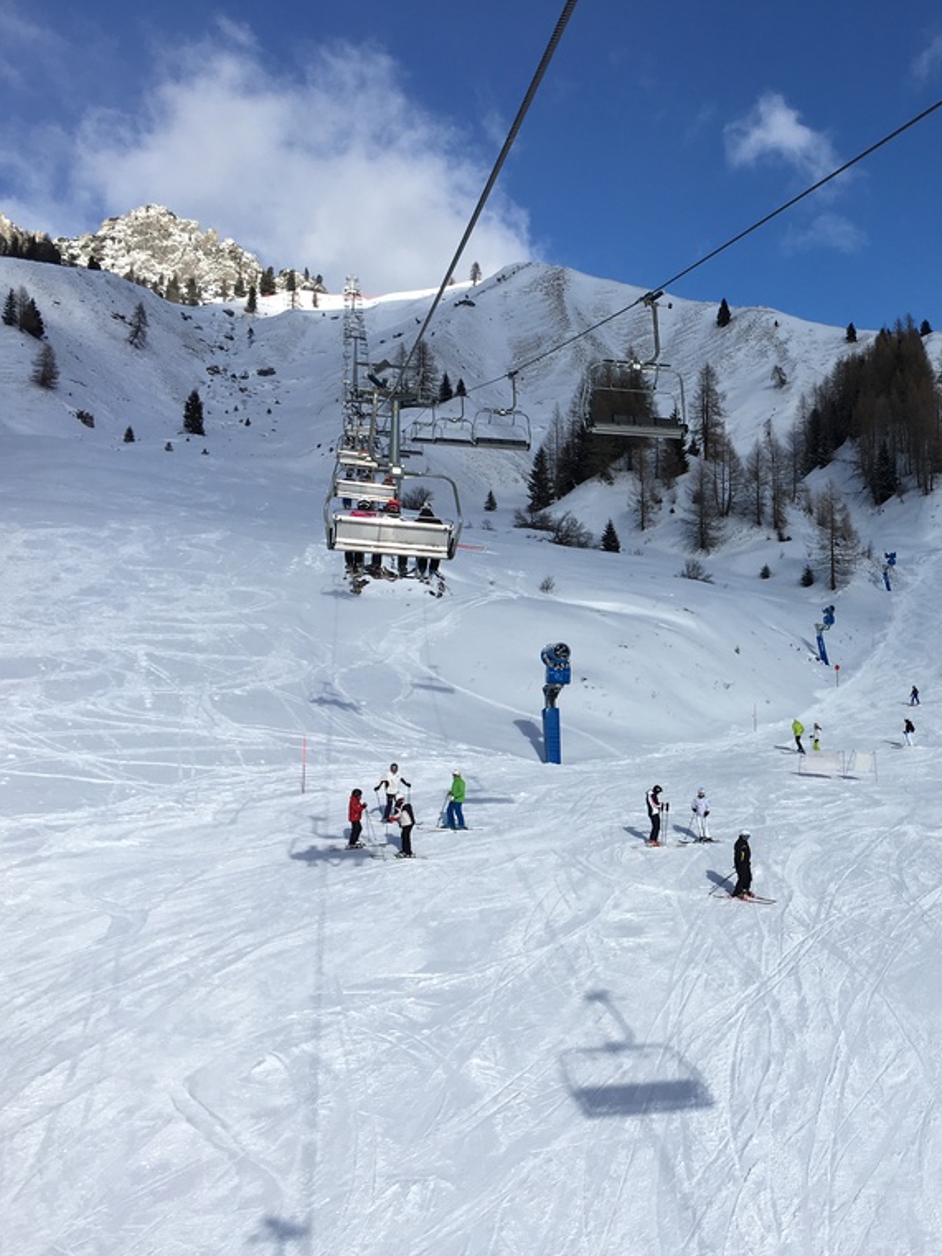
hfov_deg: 35.0
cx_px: 820
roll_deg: +0.1
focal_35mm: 39
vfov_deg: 47.9
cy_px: 626
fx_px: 1415
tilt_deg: +8.3
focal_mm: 4.15
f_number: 2.2
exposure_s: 1/2481
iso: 25
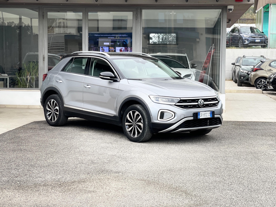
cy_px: 104
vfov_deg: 22.9
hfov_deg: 30.3
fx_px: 510
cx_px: 138
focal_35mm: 64
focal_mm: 7.5
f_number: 2.2
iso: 50
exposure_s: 1/121
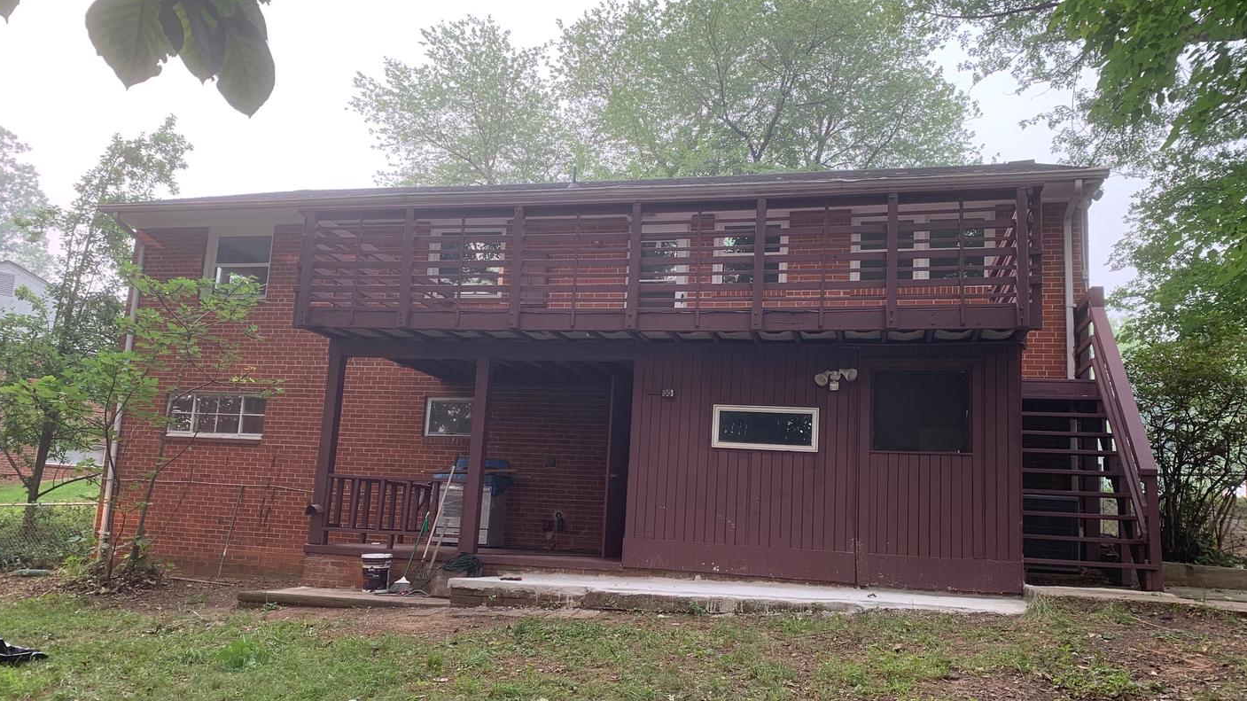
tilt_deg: +10.0
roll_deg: -4.0
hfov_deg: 66.1
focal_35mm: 29
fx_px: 959
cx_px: 612
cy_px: 386
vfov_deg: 40.1
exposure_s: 1/121
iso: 25
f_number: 1.8
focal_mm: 4.25
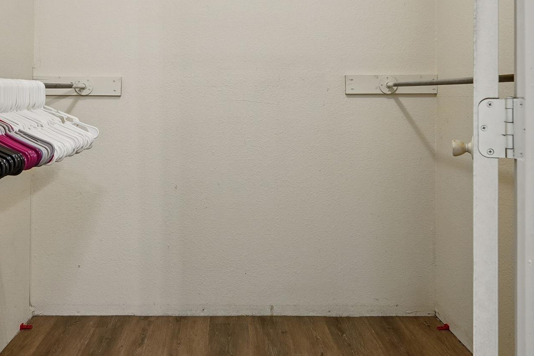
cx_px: 233
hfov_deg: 55.6
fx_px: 504
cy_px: 90
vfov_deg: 37.9
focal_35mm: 34
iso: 100
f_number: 9
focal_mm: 14
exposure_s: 1/2
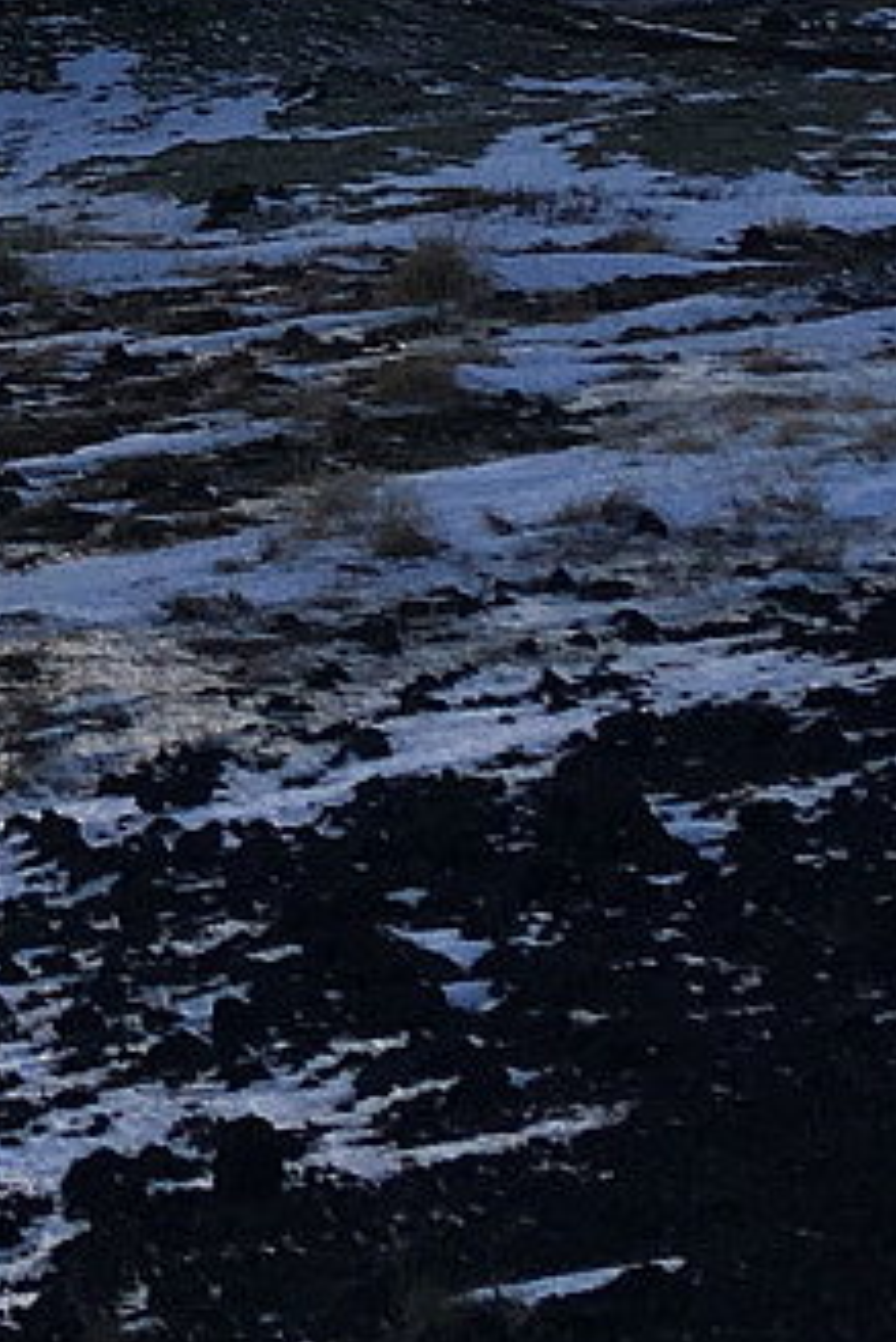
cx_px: -1027
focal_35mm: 147
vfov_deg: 13.5
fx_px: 5482
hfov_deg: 8.7
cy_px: -344
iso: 25
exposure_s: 1/591
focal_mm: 4.15
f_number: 2.2
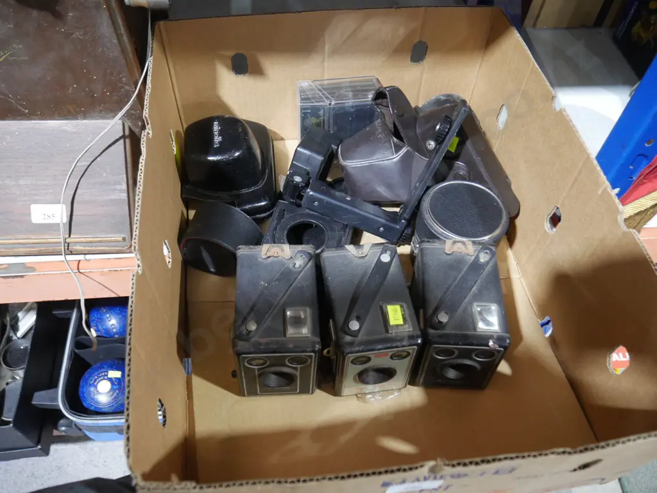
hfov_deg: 63.4
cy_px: 246
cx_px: 328
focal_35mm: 28
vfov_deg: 49.7
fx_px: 531
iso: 1600
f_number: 3.5
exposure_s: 1/60
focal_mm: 14
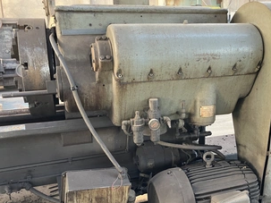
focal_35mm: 37
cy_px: 120
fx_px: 290
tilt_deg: -13.3
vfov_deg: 38.5
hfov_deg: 49.8
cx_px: 164
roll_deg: +2.2
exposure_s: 1/60
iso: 100
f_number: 1.8
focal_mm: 3.99
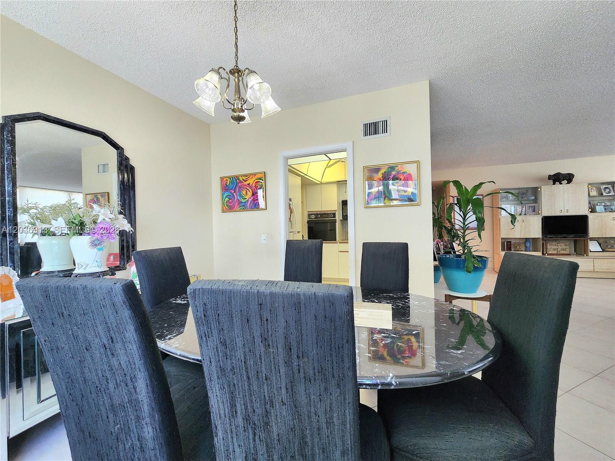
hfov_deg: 106.2
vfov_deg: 89.9
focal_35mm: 13
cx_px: 308
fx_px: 231
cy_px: 230
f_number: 2.2
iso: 160
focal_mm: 2.2
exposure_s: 1/60.2
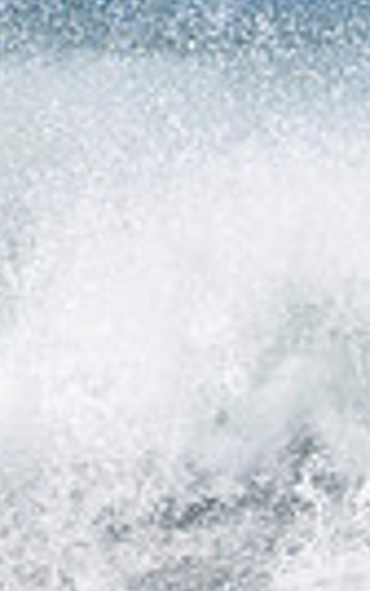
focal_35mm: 3302
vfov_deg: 0.6
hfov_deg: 0.4
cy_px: 280
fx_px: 53160
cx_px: 1176
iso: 720
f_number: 5.6
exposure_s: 1/4000
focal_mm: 500
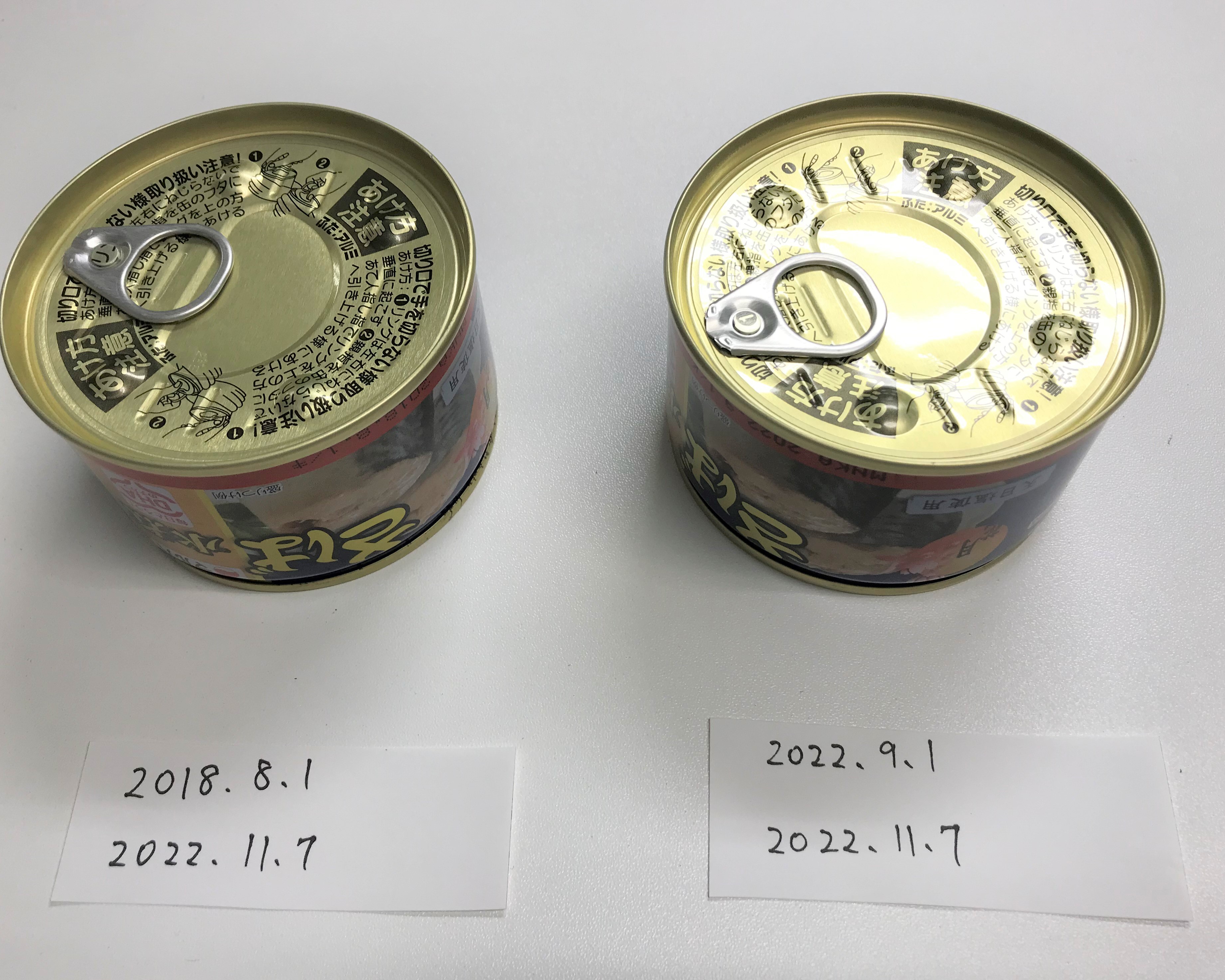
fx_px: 1088
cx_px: 592
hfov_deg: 58.8
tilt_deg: -58.6
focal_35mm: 30
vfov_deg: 48.5
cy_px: 482
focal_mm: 3.99
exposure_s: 1/100
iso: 25
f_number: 1.8
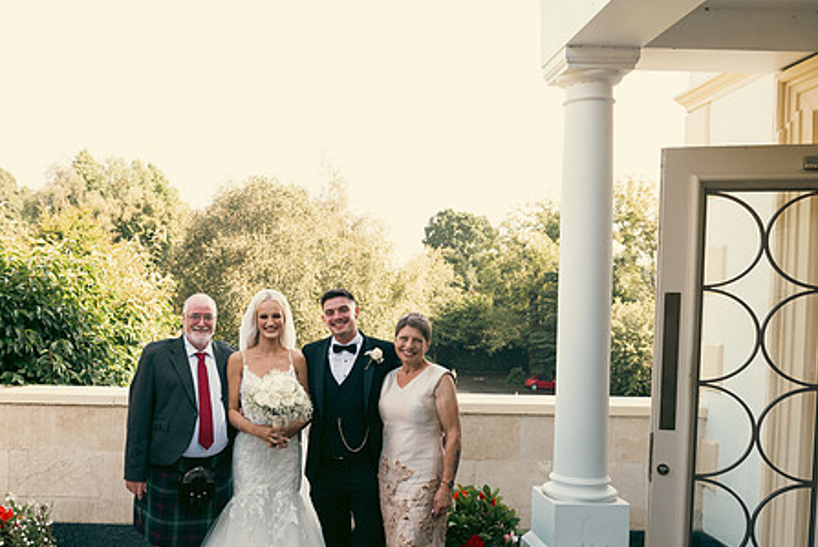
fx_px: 796
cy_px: 343
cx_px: 298
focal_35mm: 35
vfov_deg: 37.7
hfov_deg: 53.7
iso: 320
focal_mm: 27
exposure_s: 1/160
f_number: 6.3
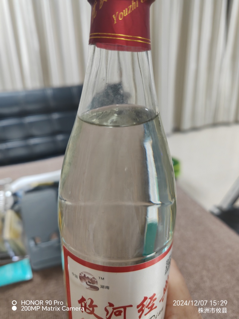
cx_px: 120
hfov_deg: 51.3
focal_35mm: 27
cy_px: 160
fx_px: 249
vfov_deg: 65.3
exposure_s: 1/100
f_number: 1.9
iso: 1600
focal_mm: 6.12
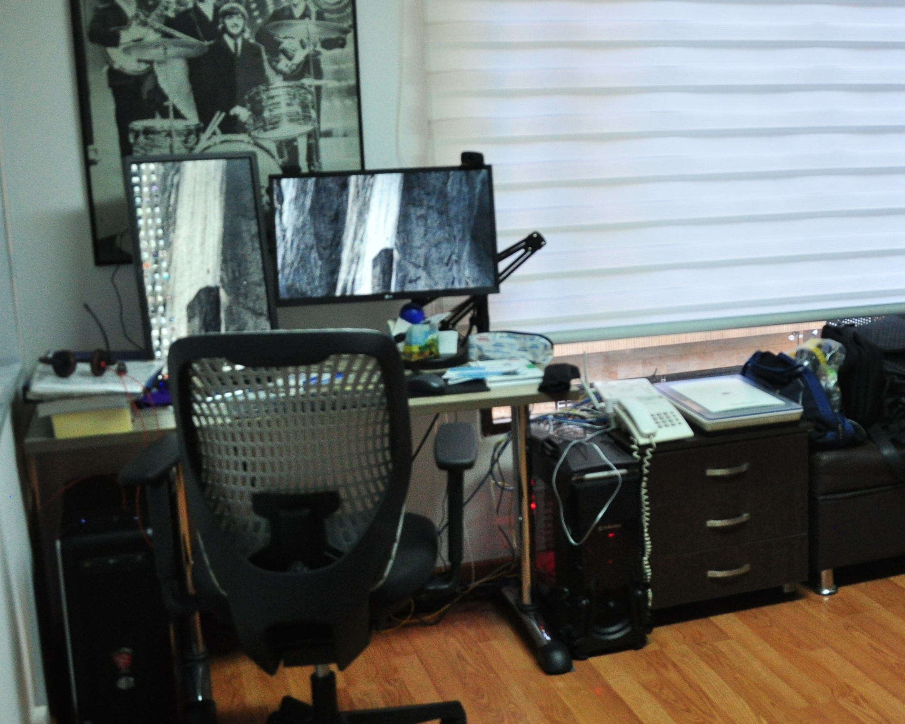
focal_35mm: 50
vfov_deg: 30.2
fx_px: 1339
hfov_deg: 35.4
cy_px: 314
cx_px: 799
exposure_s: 1/25
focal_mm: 18
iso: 800
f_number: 3.5
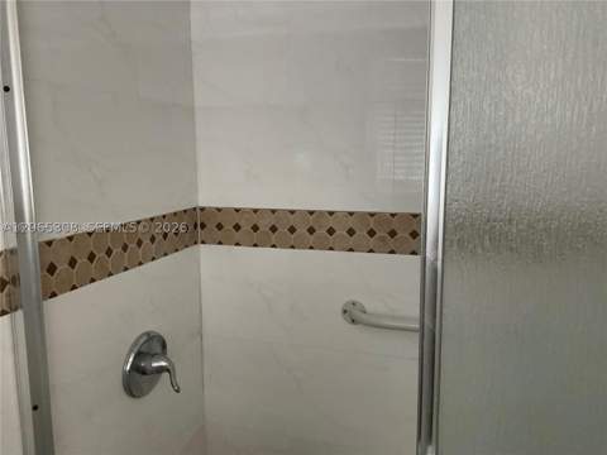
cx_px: 304
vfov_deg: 48.2
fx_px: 509
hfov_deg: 61.7
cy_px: 228
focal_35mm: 29
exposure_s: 1/60
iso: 160
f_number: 1.8
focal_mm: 3
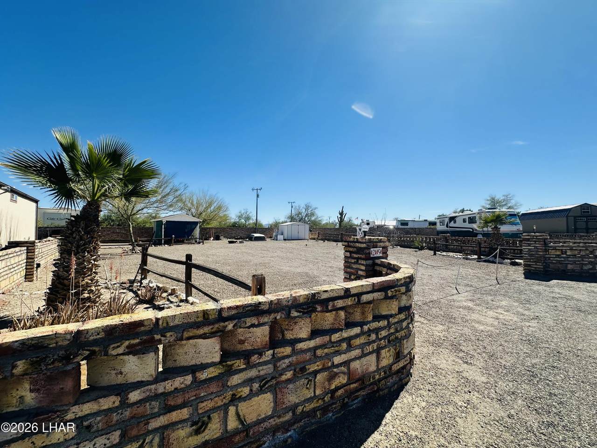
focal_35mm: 14
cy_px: 224
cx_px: 298
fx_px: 241
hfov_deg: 102.1
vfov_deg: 85.7
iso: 50
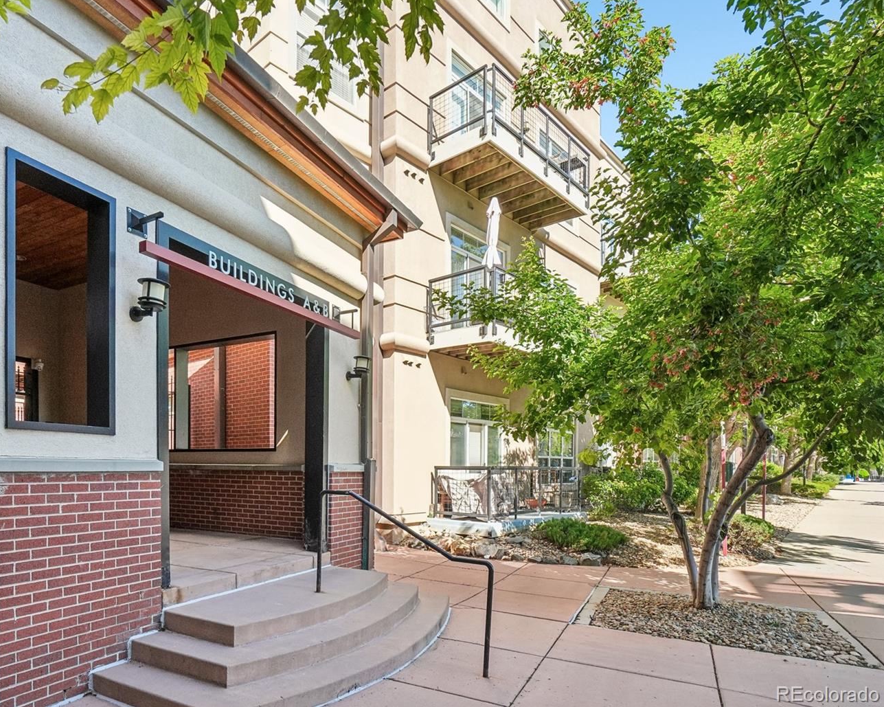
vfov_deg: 65.5
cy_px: 342
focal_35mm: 21
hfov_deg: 76.4
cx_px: 338
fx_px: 549
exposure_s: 1/250
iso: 400
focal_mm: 12
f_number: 8
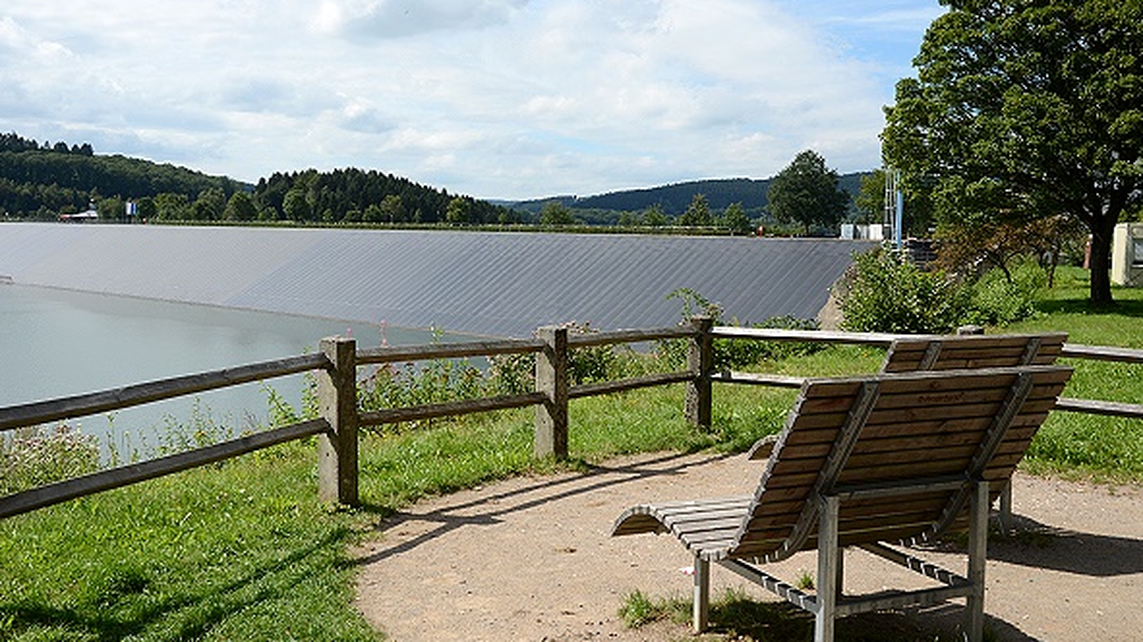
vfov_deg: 33.7
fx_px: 1060
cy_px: 324
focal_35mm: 35
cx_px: 575
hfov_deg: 56.6
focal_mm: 22
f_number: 8
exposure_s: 1/1250
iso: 400
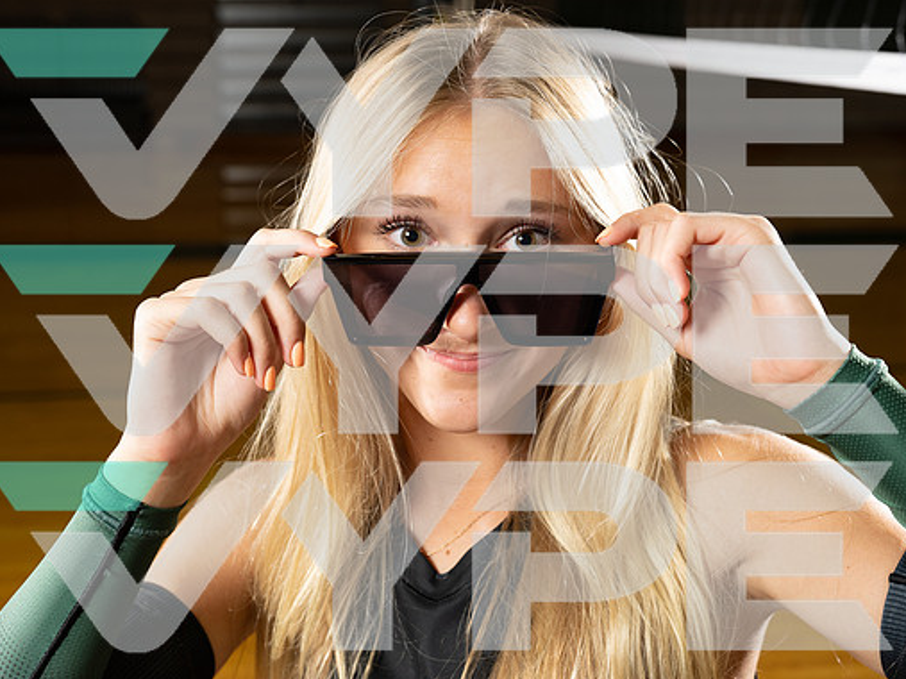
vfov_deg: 26.5
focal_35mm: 55
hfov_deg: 34.9
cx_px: 443
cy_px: 340
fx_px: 1439
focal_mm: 50
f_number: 5.6
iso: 800
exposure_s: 1/250
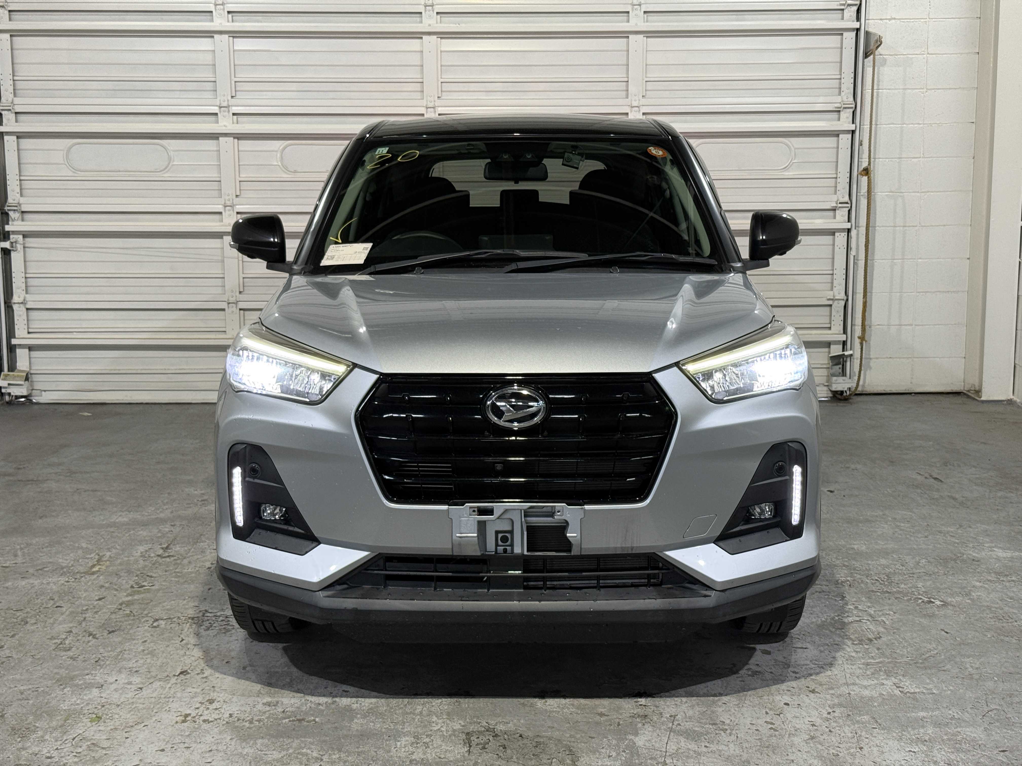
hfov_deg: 39.7
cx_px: 511
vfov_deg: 30.3
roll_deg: +0.1
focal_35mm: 48
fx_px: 1417
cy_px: 383
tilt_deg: -7.9
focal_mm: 6.76
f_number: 1.78
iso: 100
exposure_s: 1/60
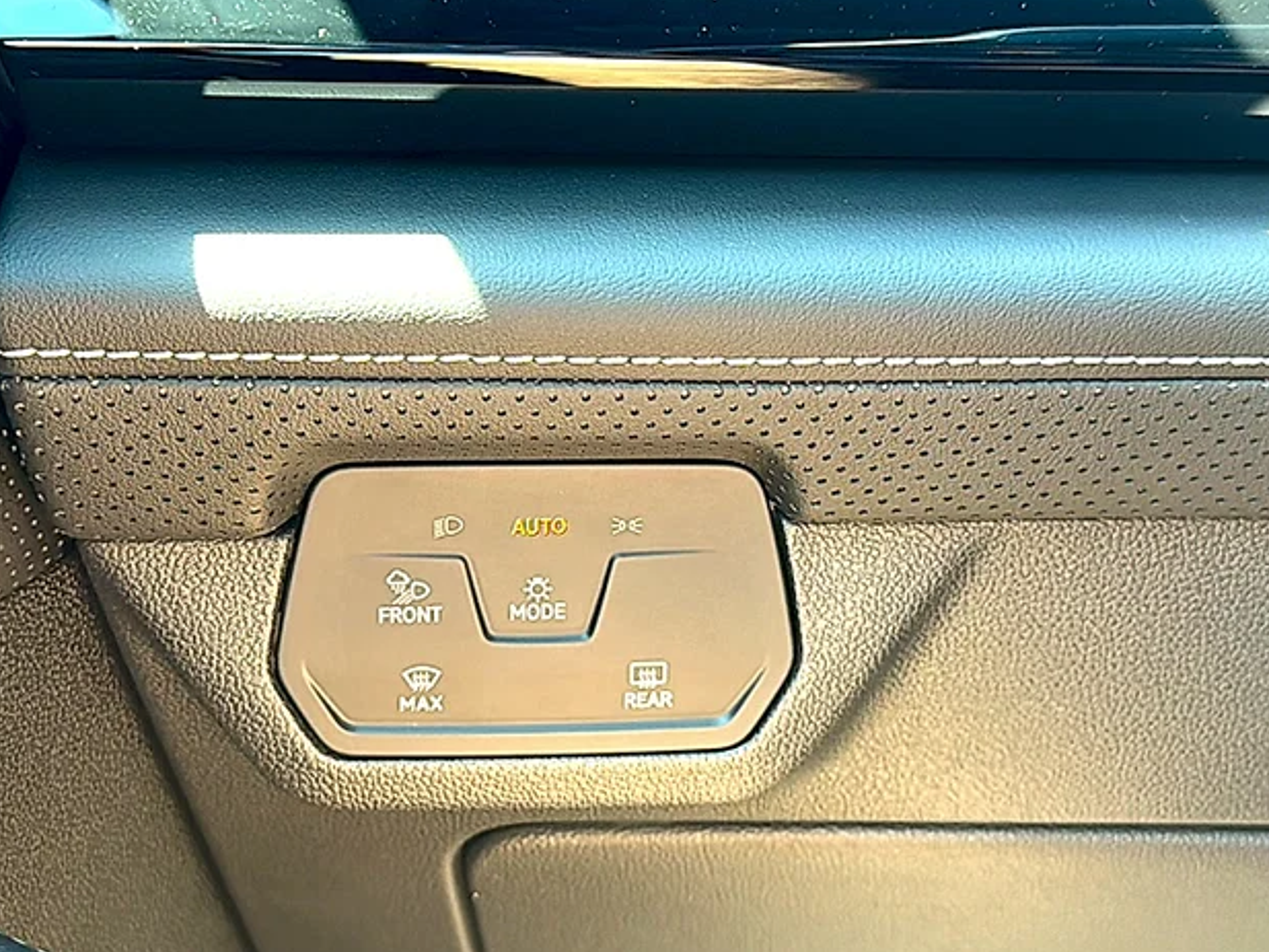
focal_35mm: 42
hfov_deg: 44.7
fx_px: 1540
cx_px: 578
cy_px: 468
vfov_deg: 34.4
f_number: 1.78
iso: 100
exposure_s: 1/76
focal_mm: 6.86
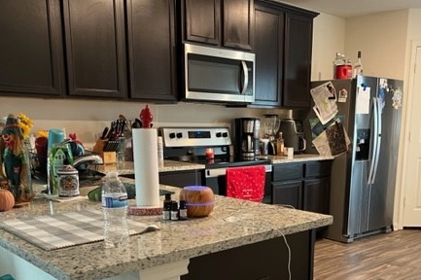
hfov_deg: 48.1
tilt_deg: -10.9
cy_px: 220
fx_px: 467
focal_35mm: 40
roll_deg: -0.7
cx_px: 263
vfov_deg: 32.5
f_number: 1.5
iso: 200
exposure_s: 1/60
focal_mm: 5.7
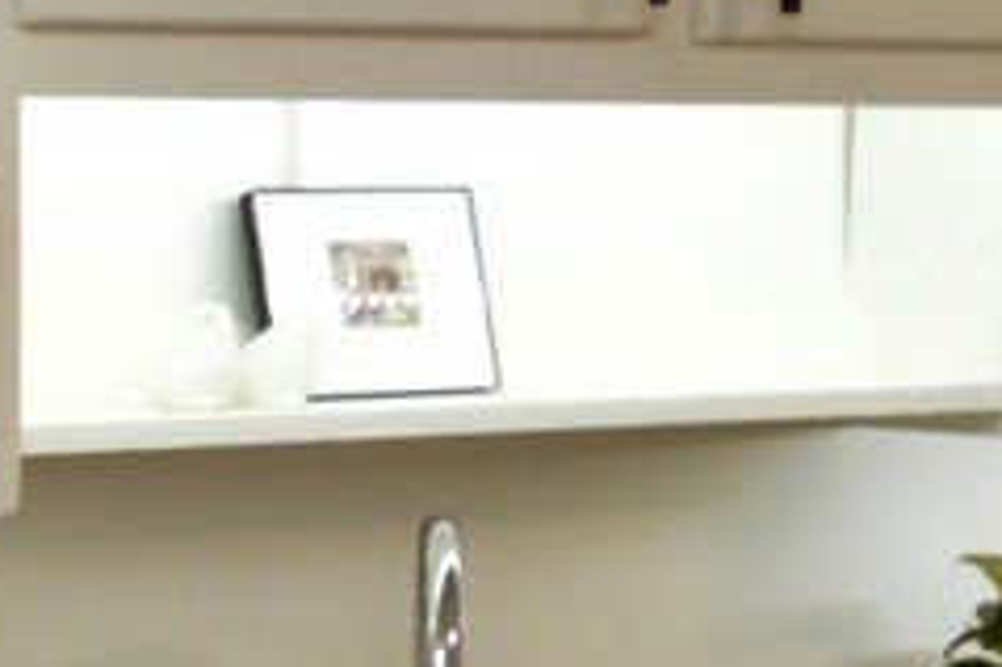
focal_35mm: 163
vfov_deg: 8.2
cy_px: 1003
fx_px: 4534
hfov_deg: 12.2
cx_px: -382
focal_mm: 16
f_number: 4
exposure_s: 1/60
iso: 450
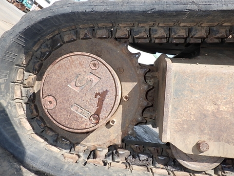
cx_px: 117
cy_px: 88
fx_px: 189
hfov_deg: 63.4
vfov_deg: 49.7
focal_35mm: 28
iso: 125
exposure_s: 1/320
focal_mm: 5
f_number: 4.2
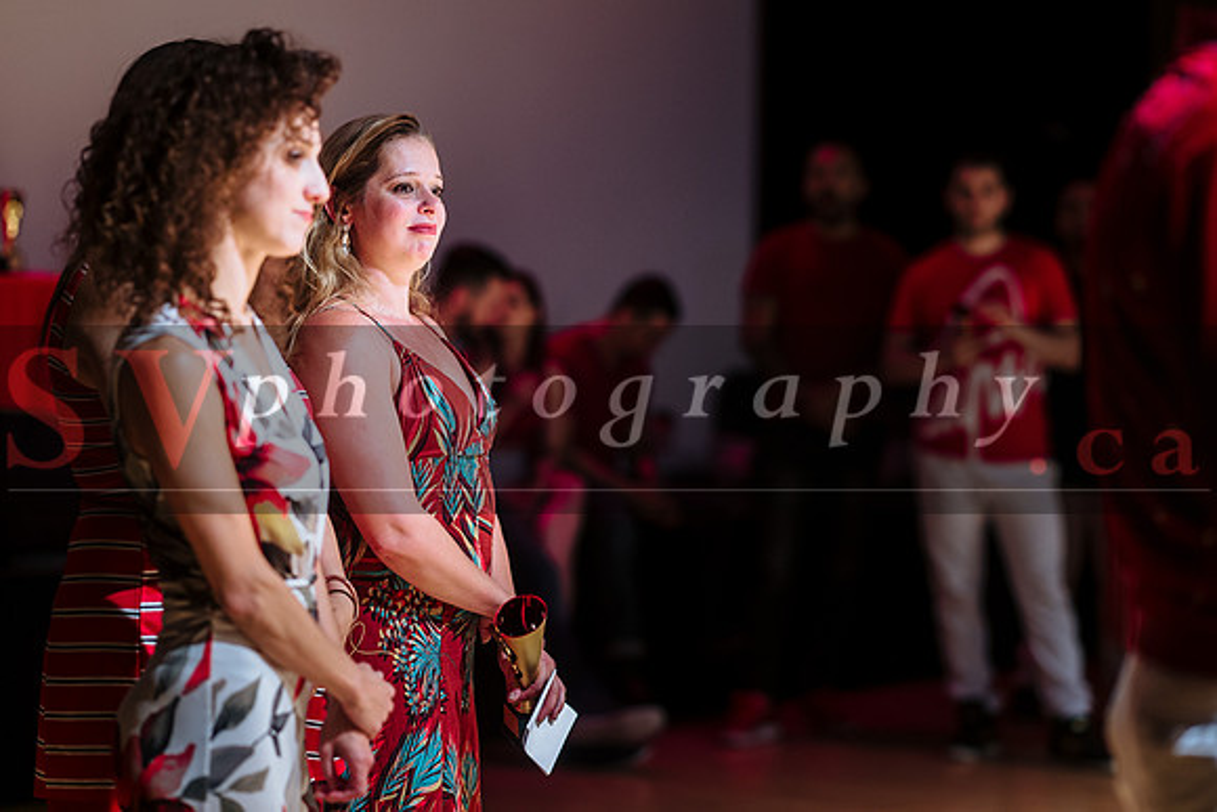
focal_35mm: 114
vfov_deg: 12.0
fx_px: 3850
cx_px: 660
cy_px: 372
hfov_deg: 18.0
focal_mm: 105
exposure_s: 1/400
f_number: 2.2
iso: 800
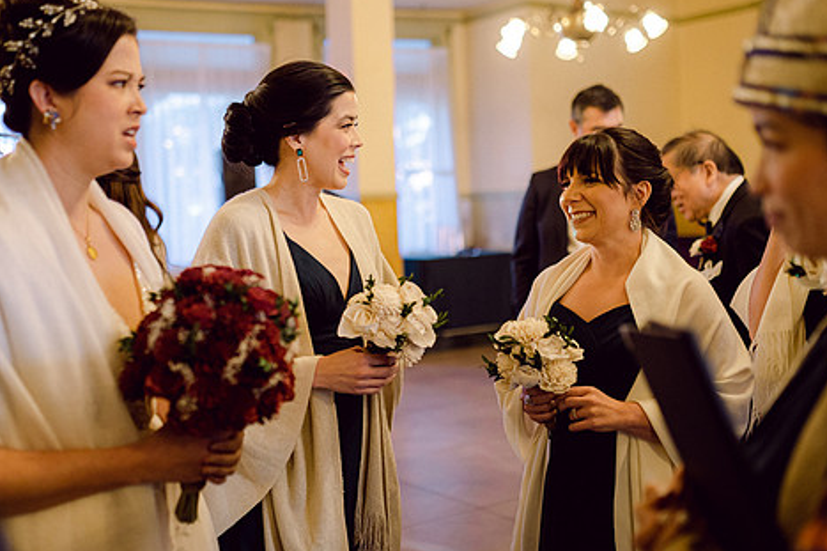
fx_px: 1010
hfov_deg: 44.5
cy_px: 260
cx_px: 397
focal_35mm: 44
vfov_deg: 30.5
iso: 1000
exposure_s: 1/200
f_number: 1.8
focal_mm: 35
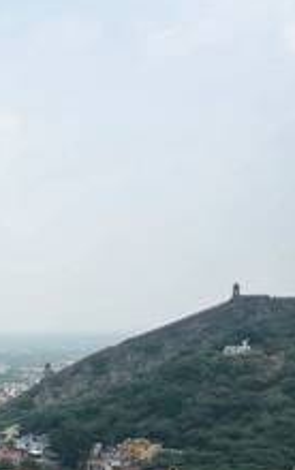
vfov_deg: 27.4
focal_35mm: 74
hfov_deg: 15.5
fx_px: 949
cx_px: -212
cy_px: 363
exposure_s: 1/11905
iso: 80
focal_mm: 6.76
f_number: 1.78
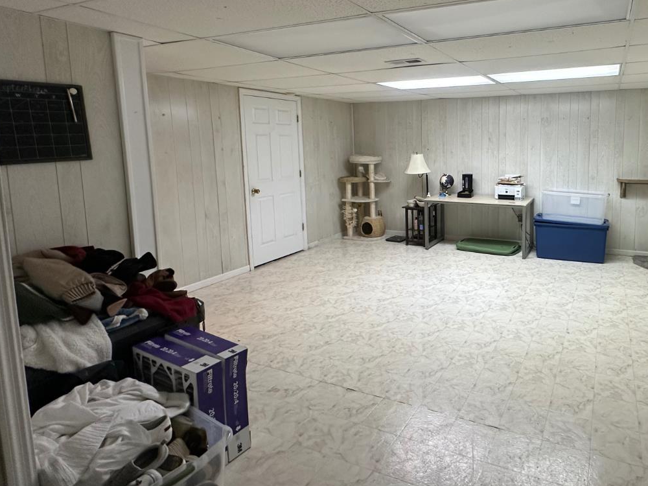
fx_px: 393
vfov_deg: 62.6
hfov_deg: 75.2
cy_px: 184
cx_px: 457
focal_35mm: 21
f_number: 2.2
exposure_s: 1/120
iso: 250
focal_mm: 2.22
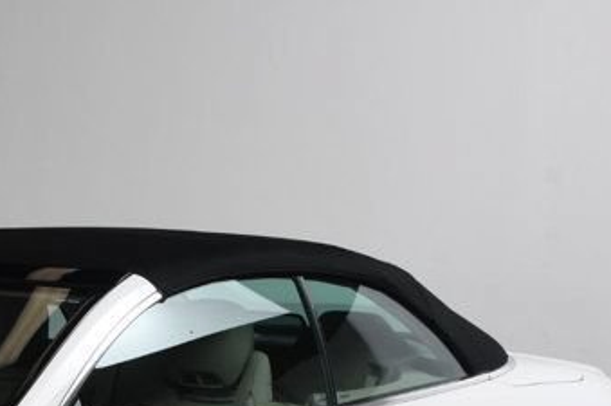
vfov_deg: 10.9
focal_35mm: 121
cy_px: 614
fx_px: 2051
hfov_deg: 16.1
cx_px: -178
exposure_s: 1/160
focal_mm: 27
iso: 100
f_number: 13
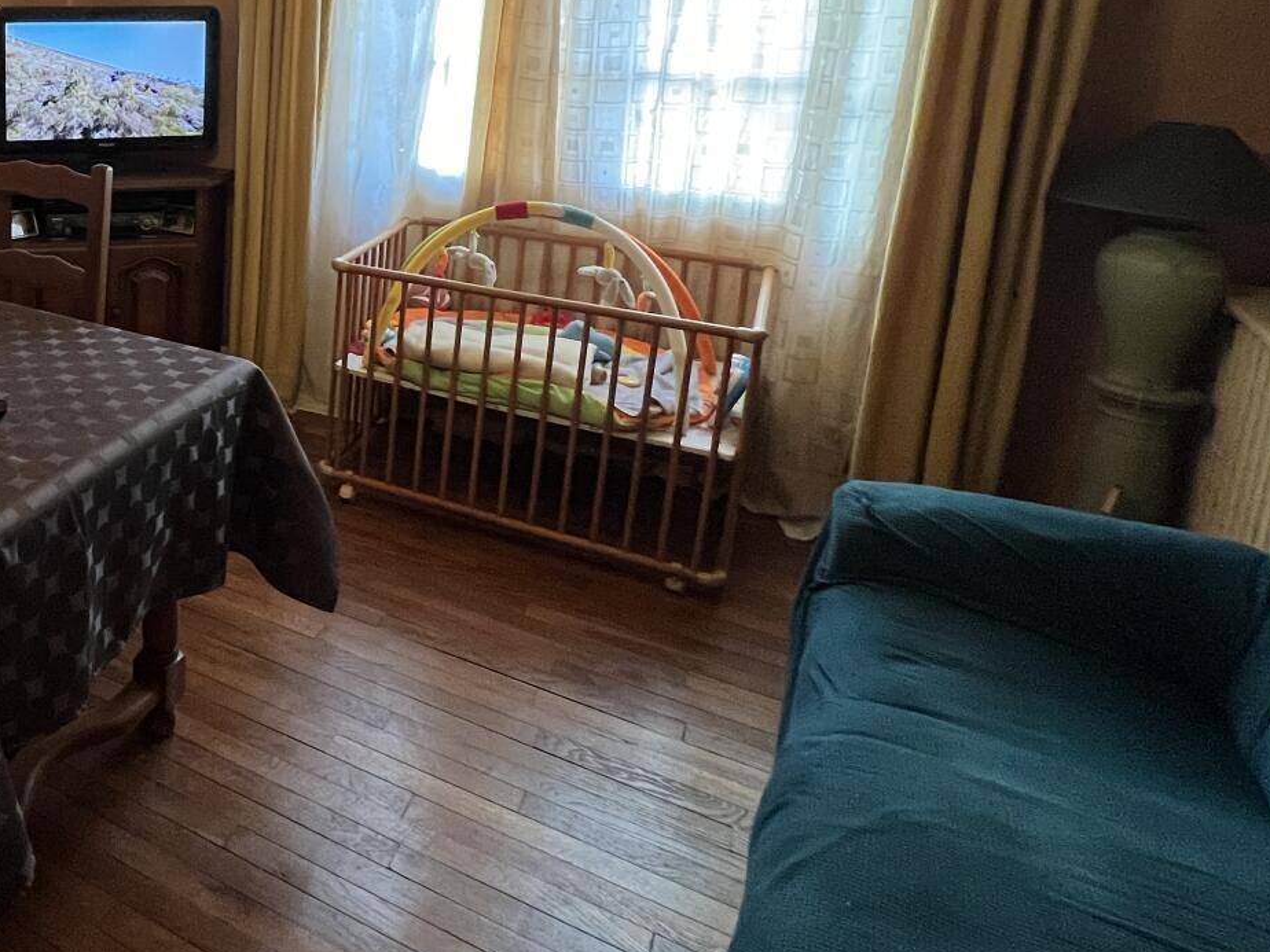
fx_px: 991
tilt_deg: -11.6
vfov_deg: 48.4
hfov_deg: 53.3
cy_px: 190
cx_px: 36
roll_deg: -0.2
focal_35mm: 27
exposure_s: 1/50
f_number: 1.8
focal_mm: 1.57
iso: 400
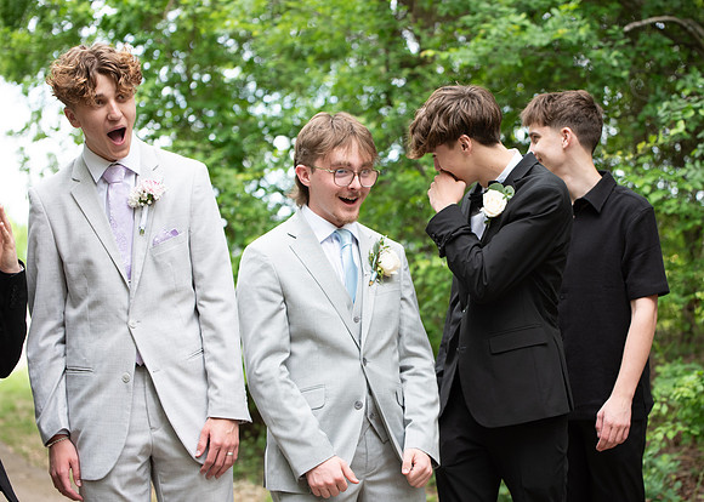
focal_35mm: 91
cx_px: 440
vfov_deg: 15.7
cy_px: 241
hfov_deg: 21.8
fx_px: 1821
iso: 500
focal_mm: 70
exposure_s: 1/640
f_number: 2.8
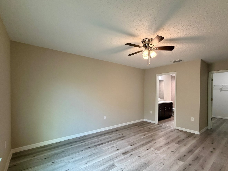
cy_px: 94
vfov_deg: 74.5
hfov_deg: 90.7
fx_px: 112
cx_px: 127
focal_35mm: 17
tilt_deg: -0.8
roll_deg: +0.5
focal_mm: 2.22
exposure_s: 1/60
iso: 250
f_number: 2.2
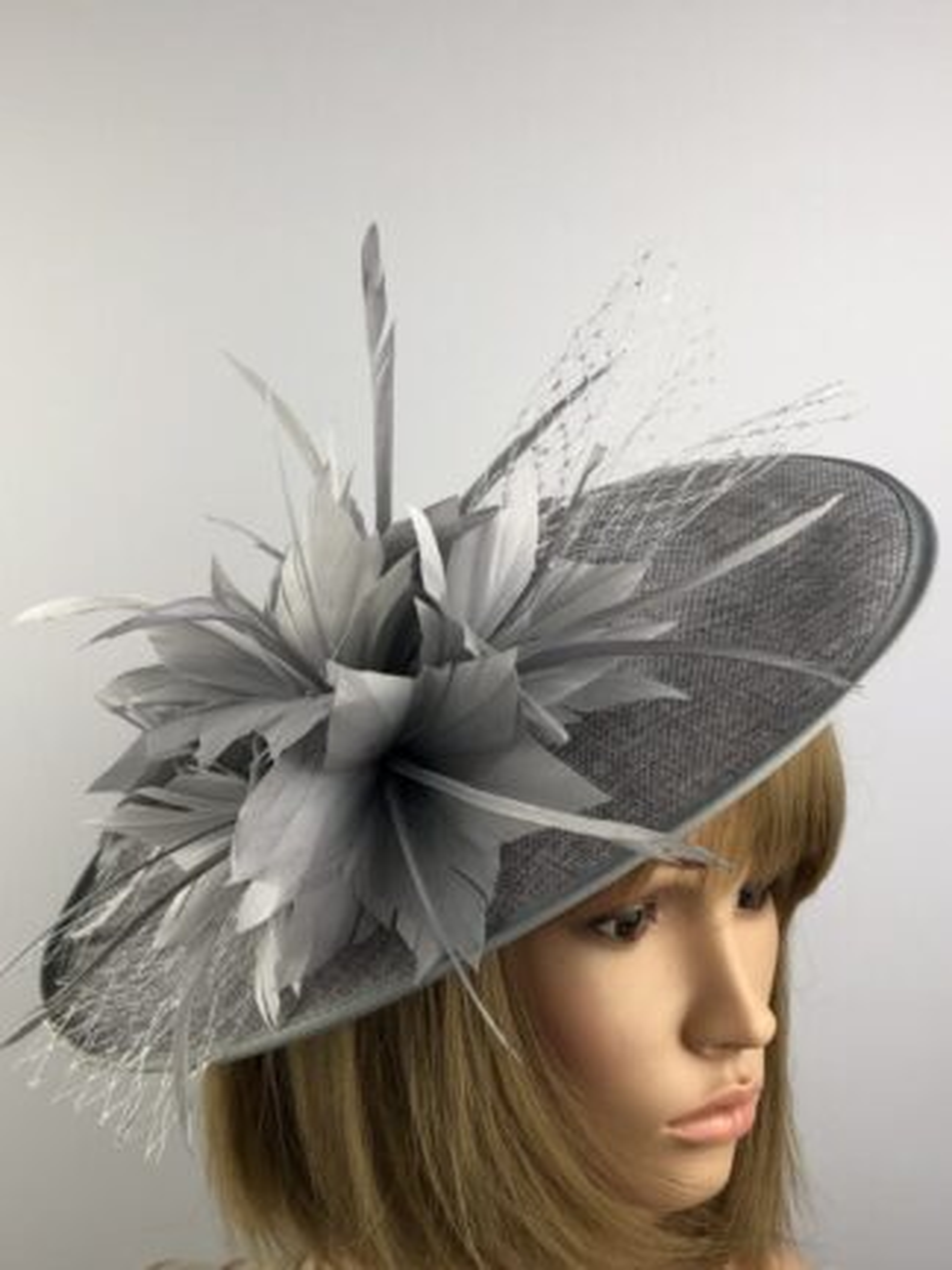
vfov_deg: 63.4
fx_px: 1027
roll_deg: -0.4
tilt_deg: -5.9
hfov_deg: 49.7
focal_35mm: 28
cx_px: 476
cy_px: 635
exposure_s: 1/119
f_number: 1.8
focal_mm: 3.99
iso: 20
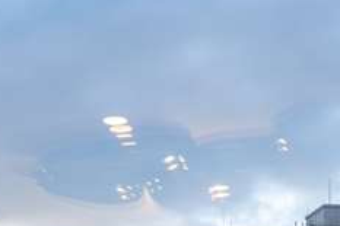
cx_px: 1
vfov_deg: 9.3
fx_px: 1283
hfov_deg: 14.8
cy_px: 483
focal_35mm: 136
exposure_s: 1/60
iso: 250
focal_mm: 31
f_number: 7.1
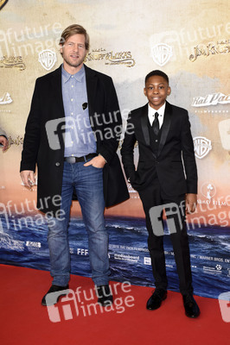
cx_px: 115
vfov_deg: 33.4
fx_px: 576
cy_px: 172
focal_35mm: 60
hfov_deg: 22.6
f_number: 6.3
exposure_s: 1/100
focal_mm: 40
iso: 640
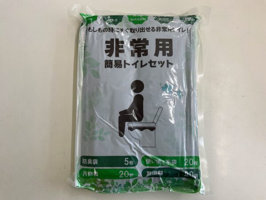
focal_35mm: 29
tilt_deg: -86.0
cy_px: 100
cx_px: 133
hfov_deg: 61.7
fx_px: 223
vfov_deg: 48.2
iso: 40
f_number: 1.8
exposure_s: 1/120
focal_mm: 3
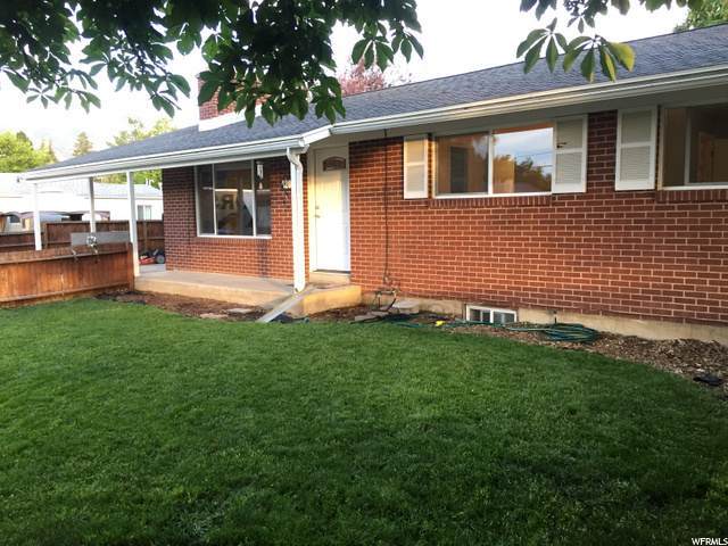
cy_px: 273
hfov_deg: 61.7
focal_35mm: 29
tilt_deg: -6.5
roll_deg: -0.2
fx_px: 610
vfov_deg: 48.2
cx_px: 364
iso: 50
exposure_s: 1/30
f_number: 2.2
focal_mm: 4.15
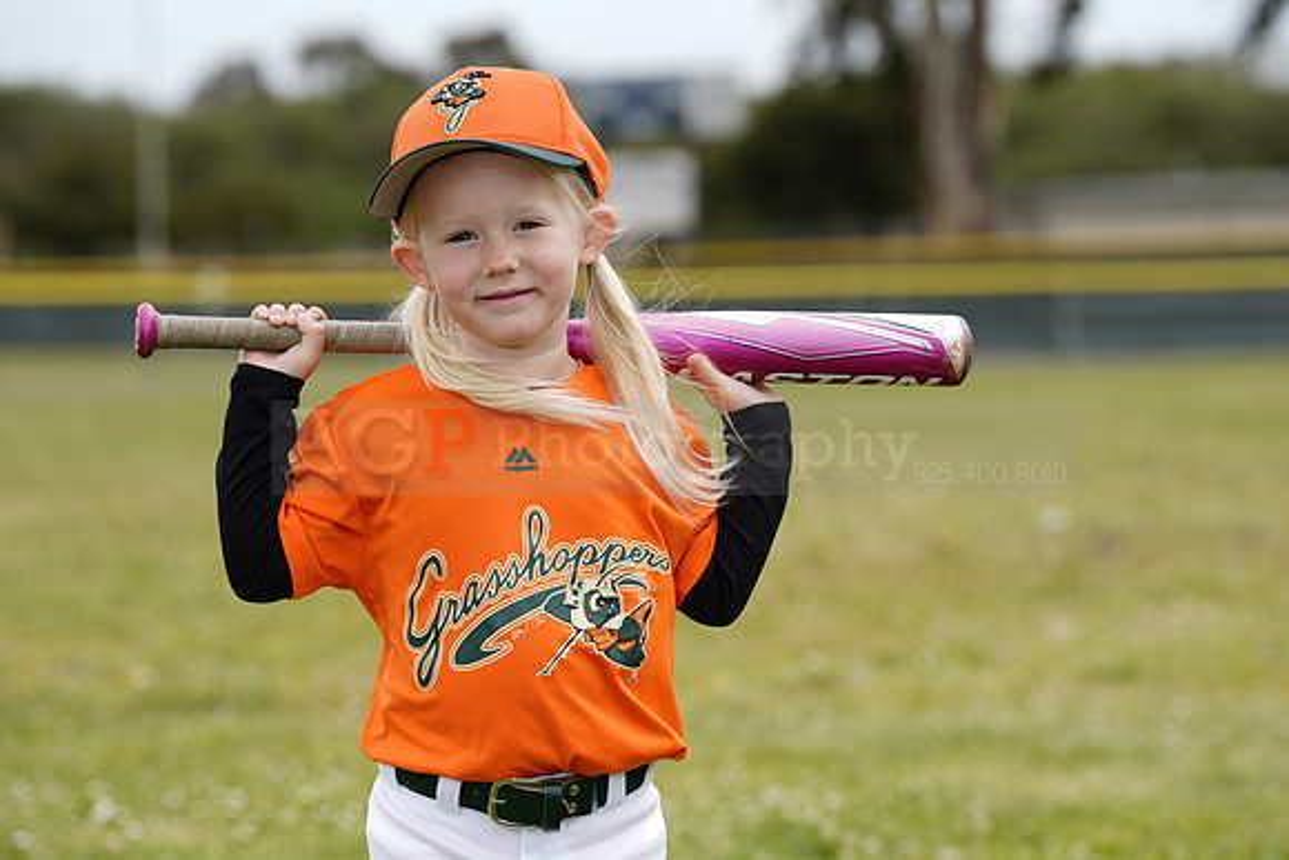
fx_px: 5515
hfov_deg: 13.3
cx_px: 644
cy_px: 430
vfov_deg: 8.9
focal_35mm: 154
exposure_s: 1/250
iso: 50
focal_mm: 154
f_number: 5.6
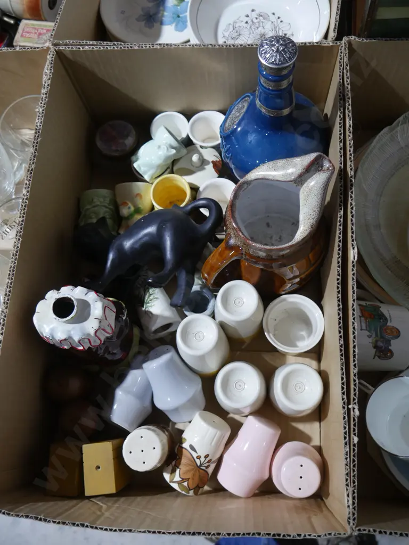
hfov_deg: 46.8
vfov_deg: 60.0
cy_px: 272
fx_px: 473
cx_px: 204
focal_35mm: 30
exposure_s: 1/60
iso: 500
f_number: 3.6
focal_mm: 15
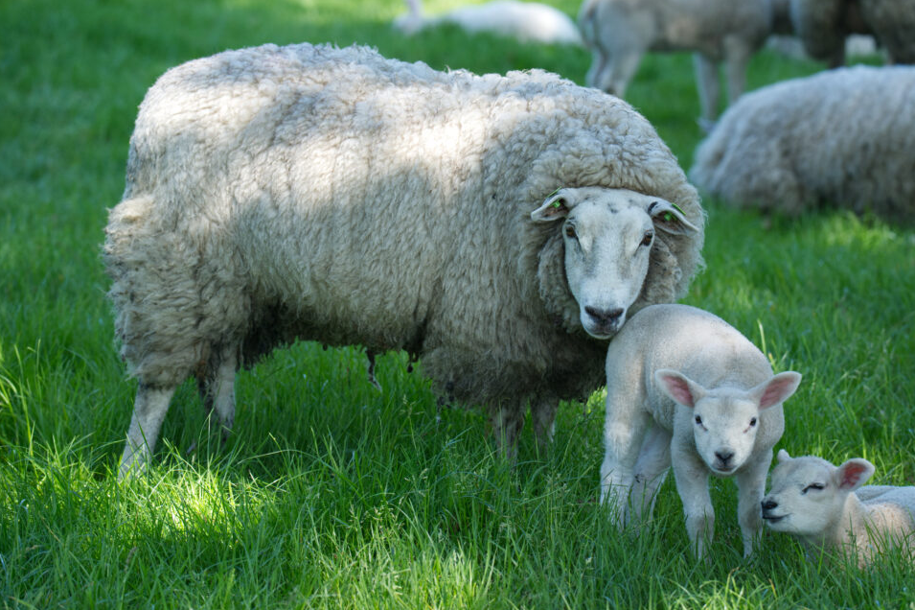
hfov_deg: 8.7
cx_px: 488
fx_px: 5996
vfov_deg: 5.8
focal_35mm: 236
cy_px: 325
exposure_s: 1/400
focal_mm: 220
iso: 640
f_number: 5.6
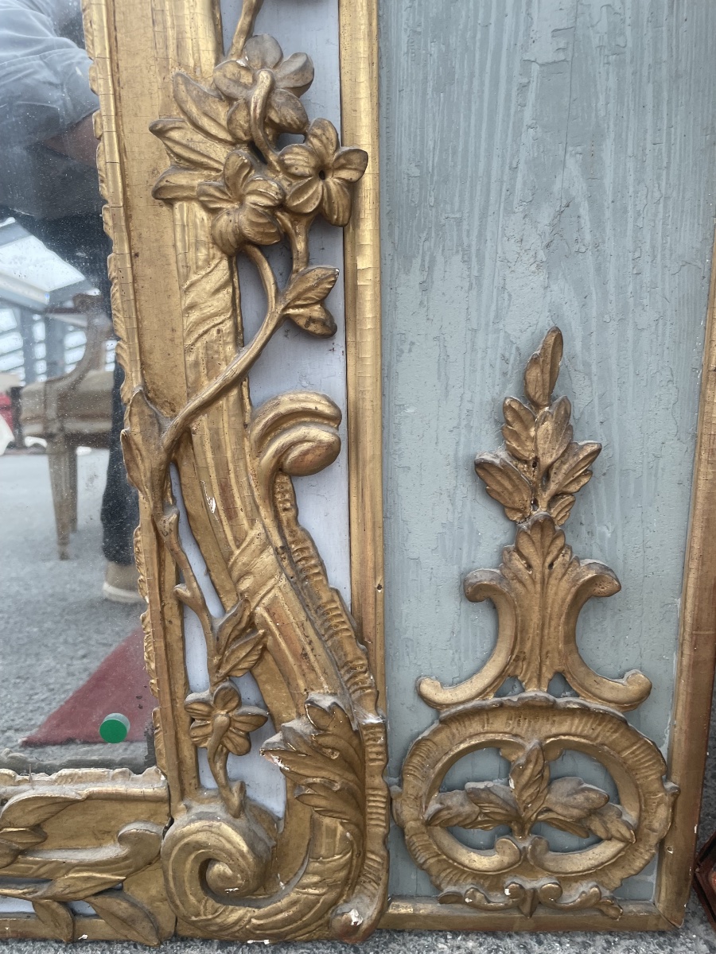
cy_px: 477
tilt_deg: -24.8
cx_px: 358
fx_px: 717
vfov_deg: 67.3
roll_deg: +2.2
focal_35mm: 26
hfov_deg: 53.1
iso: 50
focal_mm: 4.2
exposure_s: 1/121
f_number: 1.6
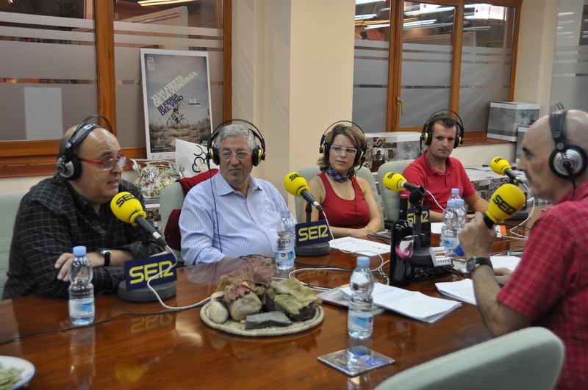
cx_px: 294
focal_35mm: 44
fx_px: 709
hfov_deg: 45.0
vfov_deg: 30.8
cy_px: 195
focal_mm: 29
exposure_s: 1/60
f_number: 4
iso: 640
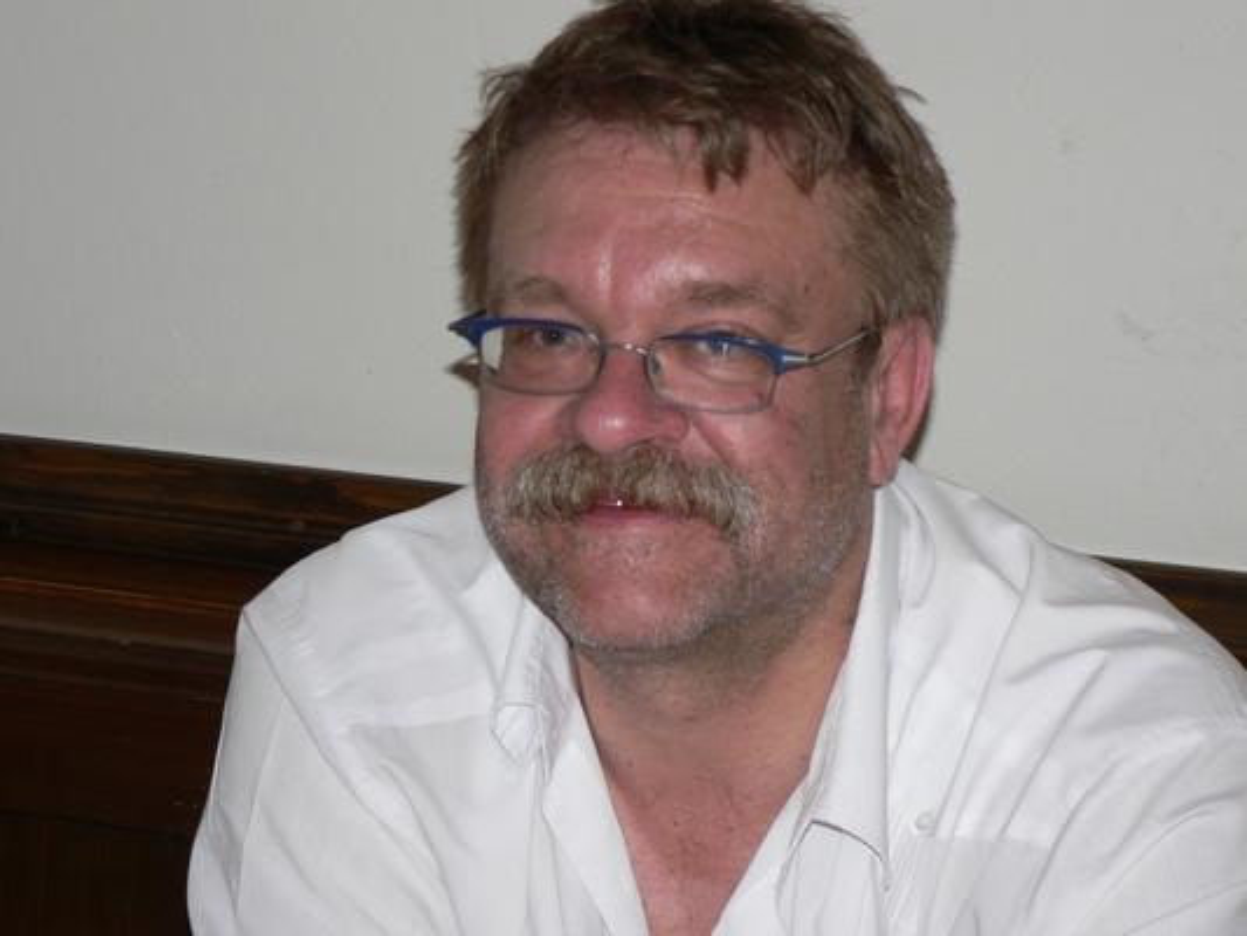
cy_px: 468
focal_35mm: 109
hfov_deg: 18.0
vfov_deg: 13.6
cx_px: 624
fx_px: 3927
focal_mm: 18.2
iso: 100
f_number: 3.2
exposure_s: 1/60
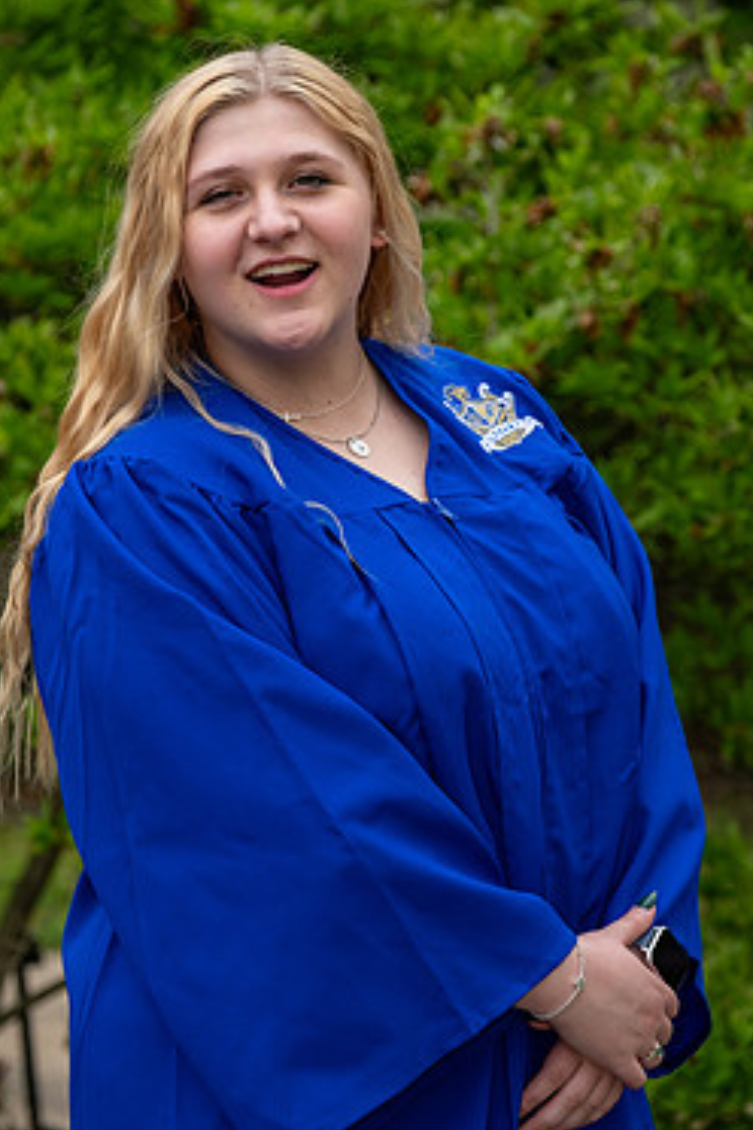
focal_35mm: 201
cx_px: 413
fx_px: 6306
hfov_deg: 6.8
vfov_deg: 10.2
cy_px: 595
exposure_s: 1/250
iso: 250
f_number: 4.5
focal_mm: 110.6
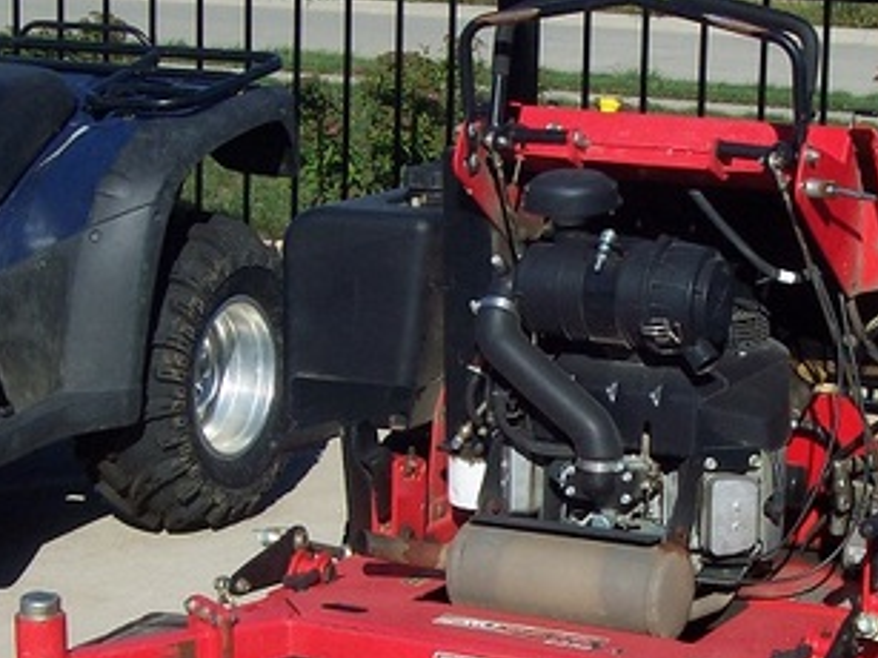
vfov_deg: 14.6
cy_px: 466
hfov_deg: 19.4
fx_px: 2561
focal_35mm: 101
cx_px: 629
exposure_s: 1/500
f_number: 6.7
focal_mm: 8.6
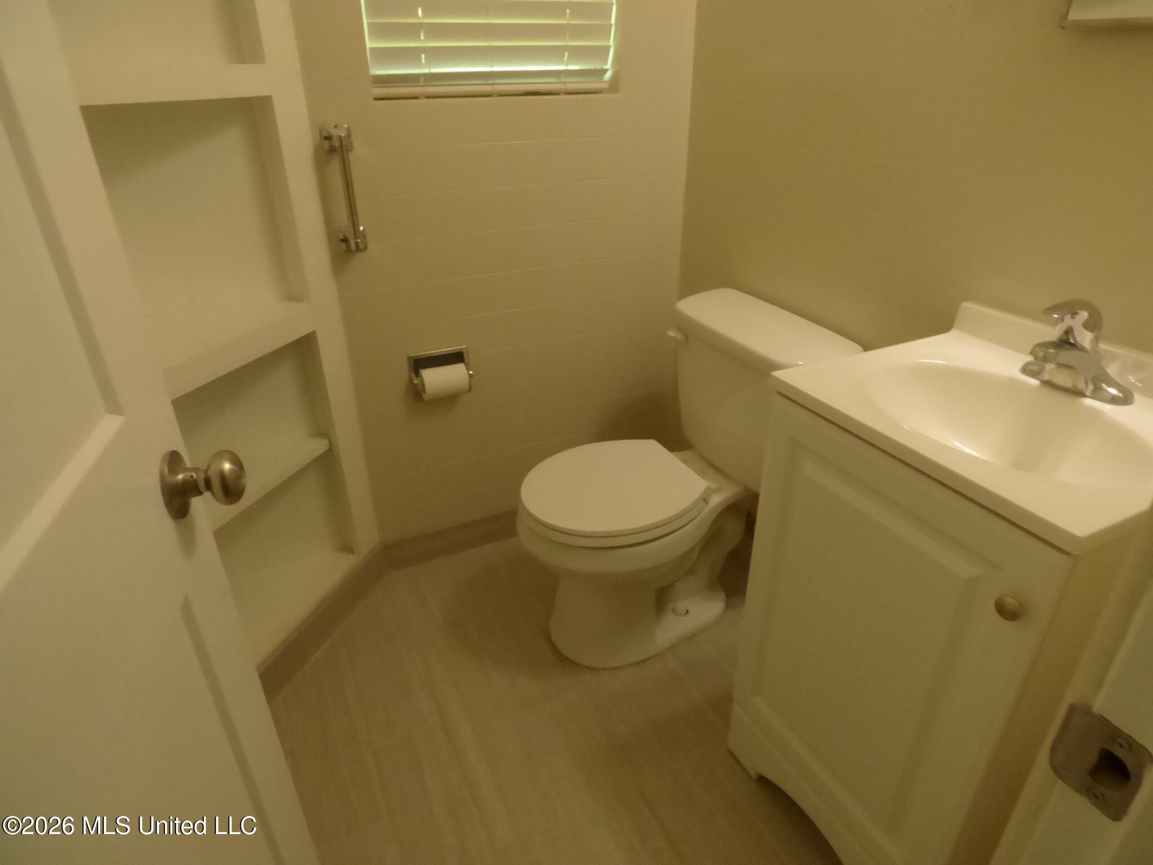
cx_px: 576
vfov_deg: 66.0
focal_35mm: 20
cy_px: 432
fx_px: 666
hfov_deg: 81.7
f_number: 7.1
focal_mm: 3.58
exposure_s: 1/20
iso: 800
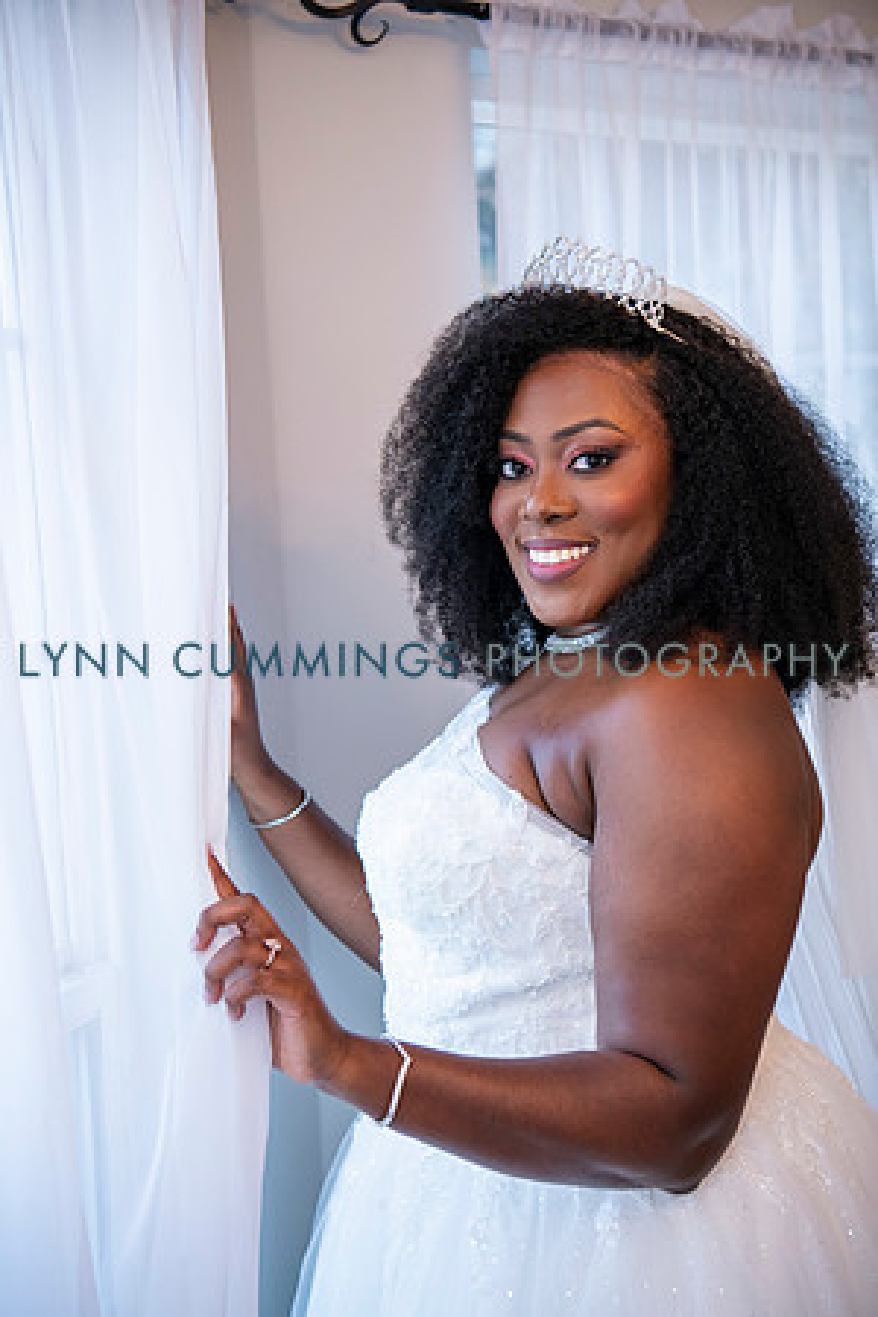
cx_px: 439
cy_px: 658
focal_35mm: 52
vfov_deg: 38.2
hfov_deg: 26.0
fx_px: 1902
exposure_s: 1/320
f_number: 3.5
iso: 640
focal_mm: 52
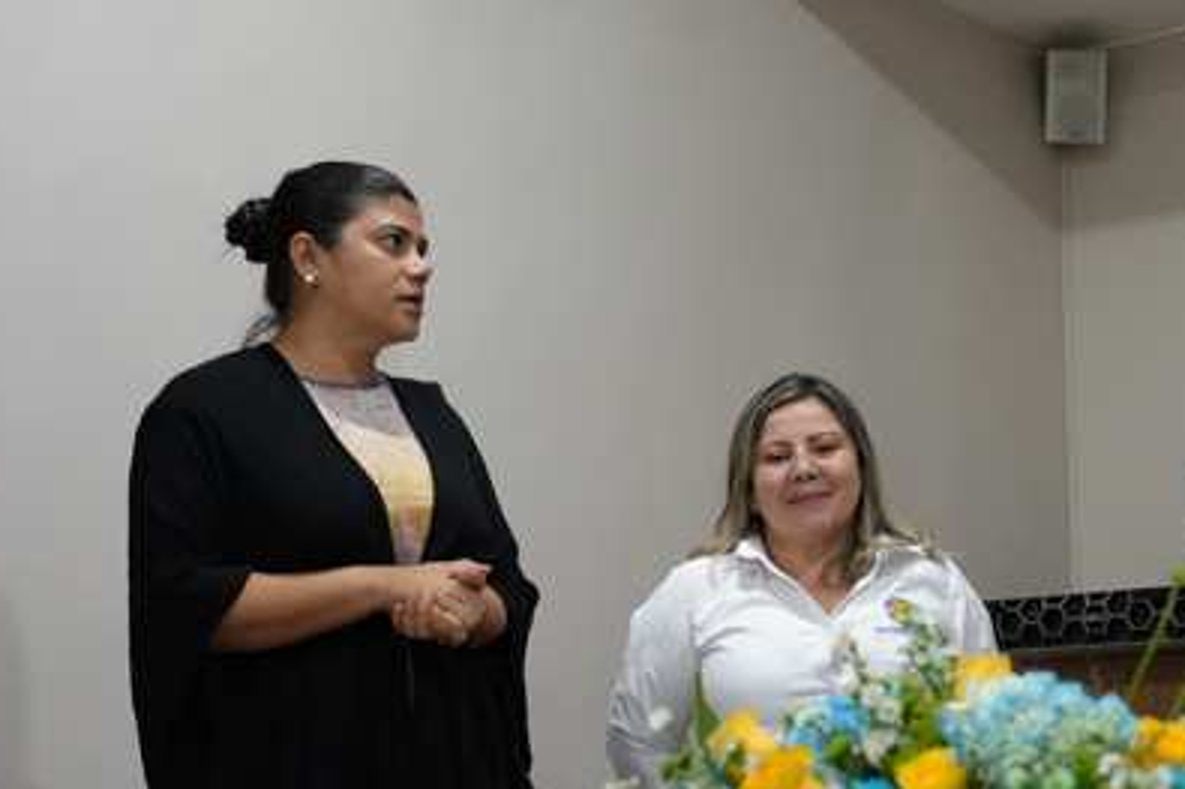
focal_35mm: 73
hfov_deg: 27.3
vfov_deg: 18.6
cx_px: 918
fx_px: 2402
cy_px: 472
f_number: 4
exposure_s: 1/160
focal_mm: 45
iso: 4000
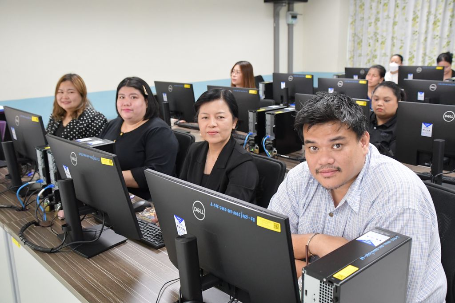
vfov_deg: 40.0
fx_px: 417
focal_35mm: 33
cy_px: 152
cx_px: 228
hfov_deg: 57.2
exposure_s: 1/100
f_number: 3.5
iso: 3200
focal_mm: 22
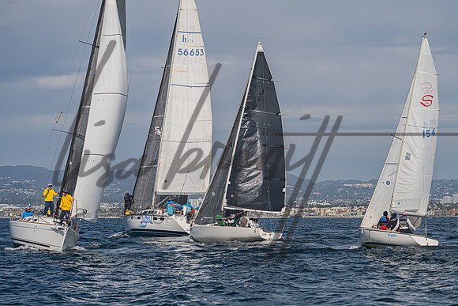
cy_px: 168
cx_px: 262
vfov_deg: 11.6
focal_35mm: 118
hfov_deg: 17.4
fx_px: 1499
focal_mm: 100
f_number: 6.3
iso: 320
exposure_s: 1/4000
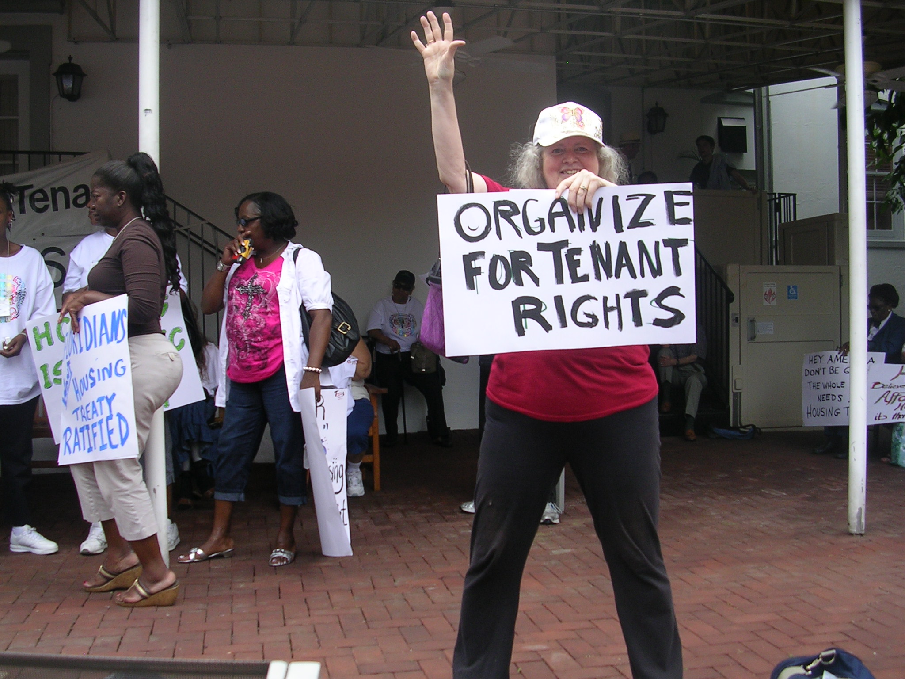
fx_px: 993
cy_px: 340
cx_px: 452
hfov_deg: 49.0
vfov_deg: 37.7
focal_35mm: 38
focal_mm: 5.8
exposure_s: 1/253
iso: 50
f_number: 2.8
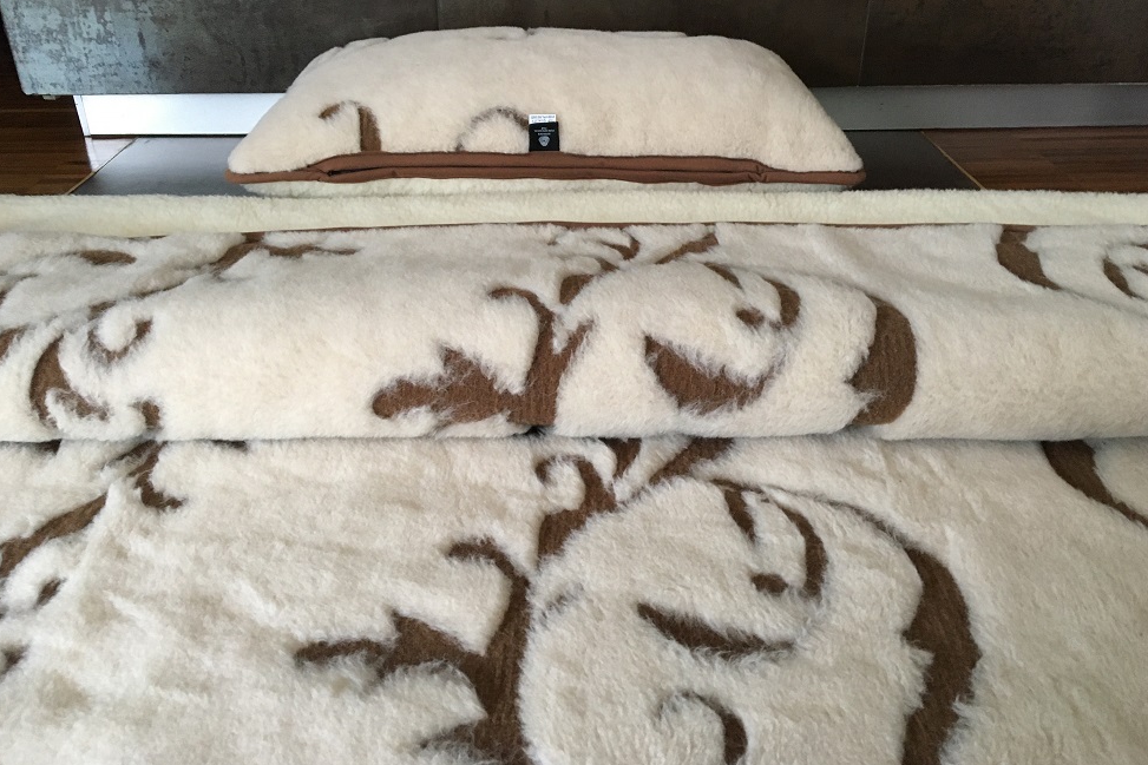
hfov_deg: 60.3
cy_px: 347
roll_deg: +1.3
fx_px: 989
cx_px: 586
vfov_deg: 42.3
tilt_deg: -29.6
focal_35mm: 31
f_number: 2.2
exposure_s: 1/33
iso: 200
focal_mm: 4.15
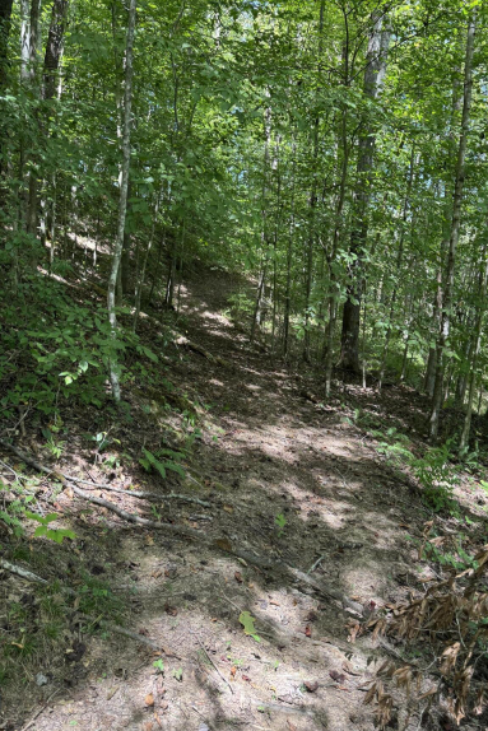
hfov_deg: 44.9
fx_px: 589
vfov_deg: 63.6
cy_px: 370
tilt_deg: -11.1
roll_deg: -0.4
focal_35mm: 29
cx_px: 264
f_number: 1.78
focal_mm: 6.76
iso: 125
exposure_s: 1/121
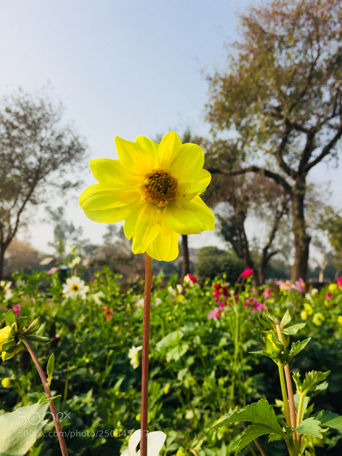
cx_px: 171
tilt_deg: +8.2
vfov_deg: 61.7
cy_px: 228
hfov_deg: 48.2
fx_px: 382
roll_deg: +0.1
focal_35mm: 29
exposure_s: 1/2475
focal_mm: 4.15
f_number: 2.2
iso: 32
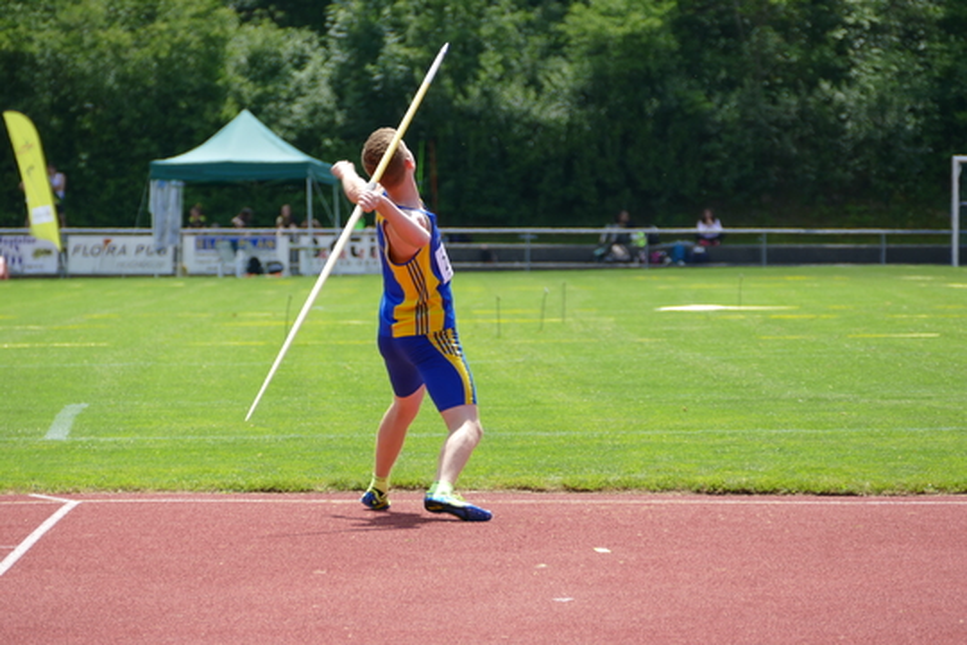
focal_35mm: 310
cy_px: 322
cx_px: 484
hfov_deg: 6.6
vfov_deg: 4.4
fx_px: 8326
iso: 125
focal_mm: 112.95
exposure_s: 1/640
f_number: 4
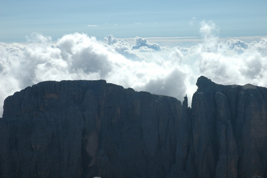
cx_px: 134
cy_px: 89
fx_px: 556
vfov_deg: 18.2
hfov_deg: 27.0
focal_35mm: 75
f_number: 14
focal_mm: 50
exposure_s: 1/400
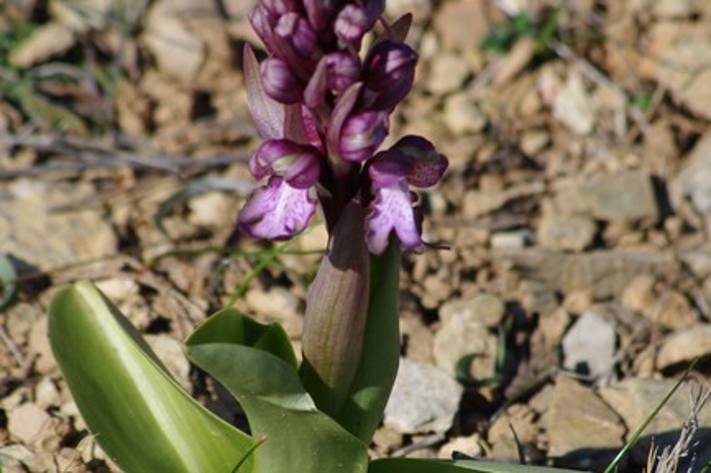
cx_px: 384
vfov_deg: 2.4
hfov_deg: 3.5
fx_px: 11485
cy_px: 287
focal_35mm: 582
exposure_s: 1/250
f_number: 8
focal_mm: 210
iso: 100
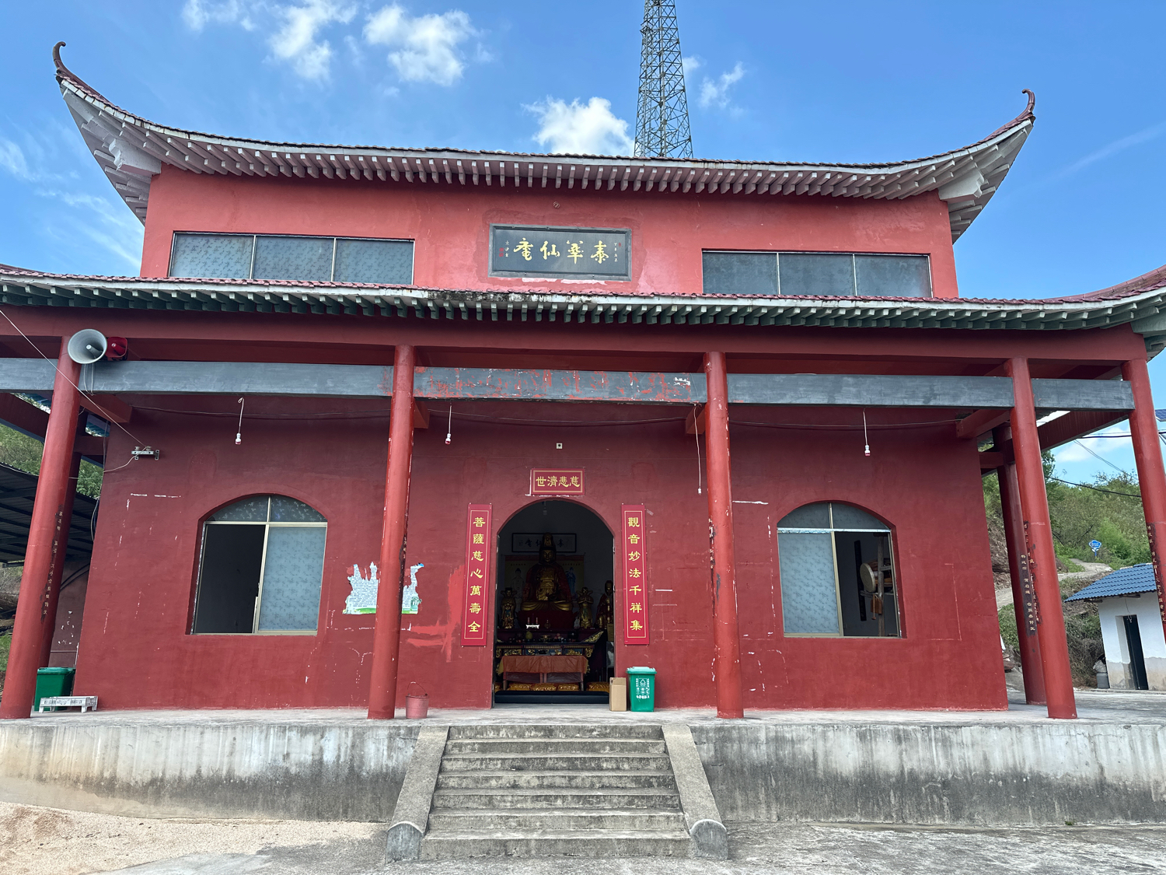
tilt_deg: +14.9
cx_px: 583
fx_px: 808
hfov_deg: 71.6
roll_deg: -0.6
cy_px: 438
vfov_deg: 56.8
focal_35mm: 24
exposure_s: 1/1357
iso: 80
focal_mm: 6.86
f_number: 1.78
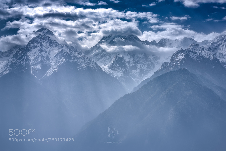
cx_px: 113
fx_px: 314
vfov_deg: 27.0
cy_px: 76
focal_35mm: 50
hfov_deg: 39.6
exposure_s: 1/250
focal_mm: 50
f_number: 16
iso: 100
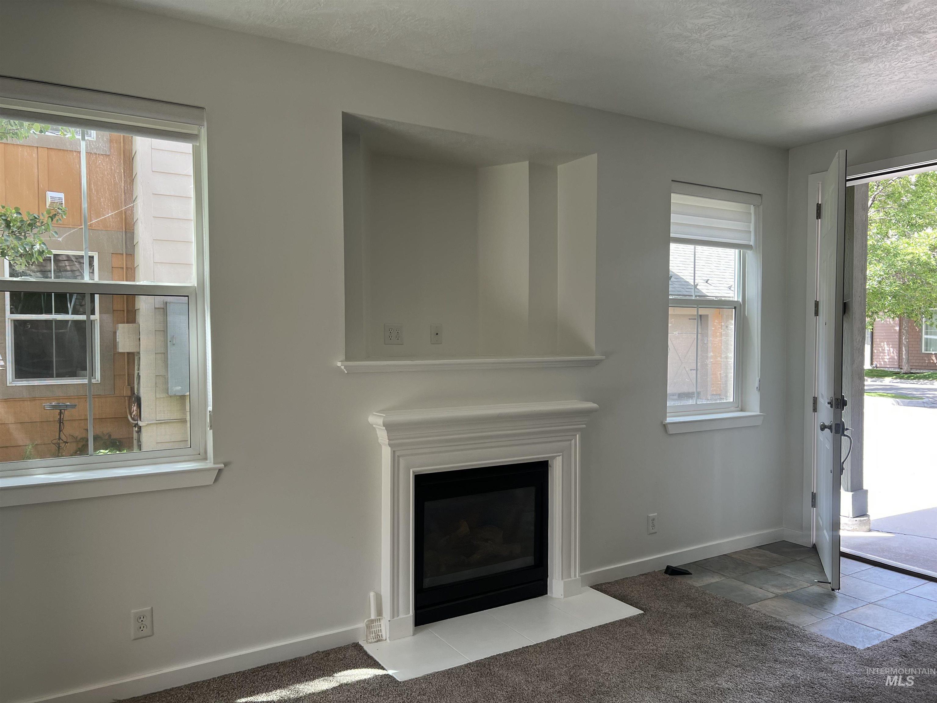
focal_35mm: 26
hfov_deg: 67.3
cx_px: 468
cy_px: 352
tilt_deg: -1.4
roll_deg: -0.1
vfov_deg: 53.1
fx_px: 704
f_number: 1.5
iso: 32
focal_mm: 5.7
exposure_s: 1/130
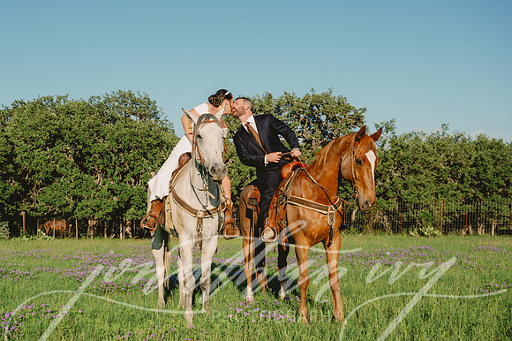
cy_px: 192
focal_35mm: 47
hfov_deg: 41.7
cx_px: 180
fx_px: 664
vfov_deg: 28.8
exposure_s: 1/400
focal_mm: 36
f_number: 6.3
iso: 125
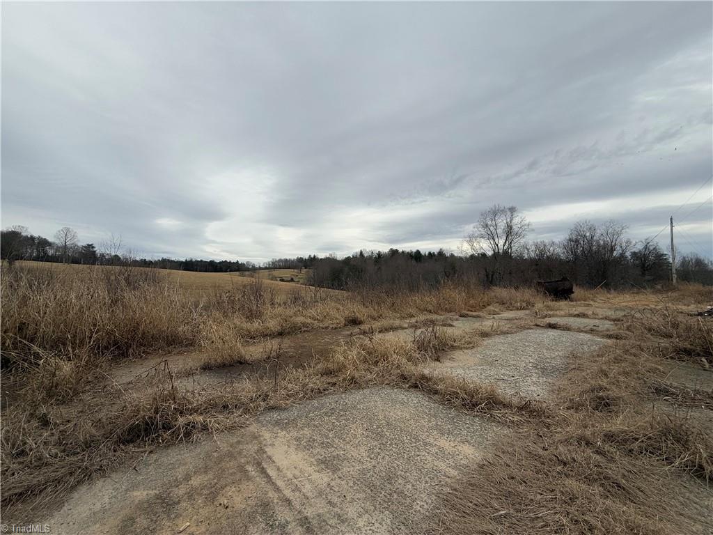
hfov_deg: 102.1
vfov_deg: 85.7
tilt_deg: +2.5
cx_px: 356
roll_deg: -0.4
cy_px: 268
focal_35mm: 14
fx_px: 288
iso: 50
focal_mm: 2.22
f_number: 2.2
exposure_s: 1/2024
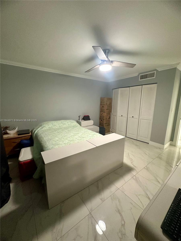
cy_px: 120
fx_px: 98
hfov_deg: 85.7
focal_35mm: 14
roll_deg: -0.7
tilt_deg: -10.5
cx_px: 90
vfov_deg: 102.1
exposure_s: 1/60
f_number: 2.2
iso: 500
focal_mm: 2.22
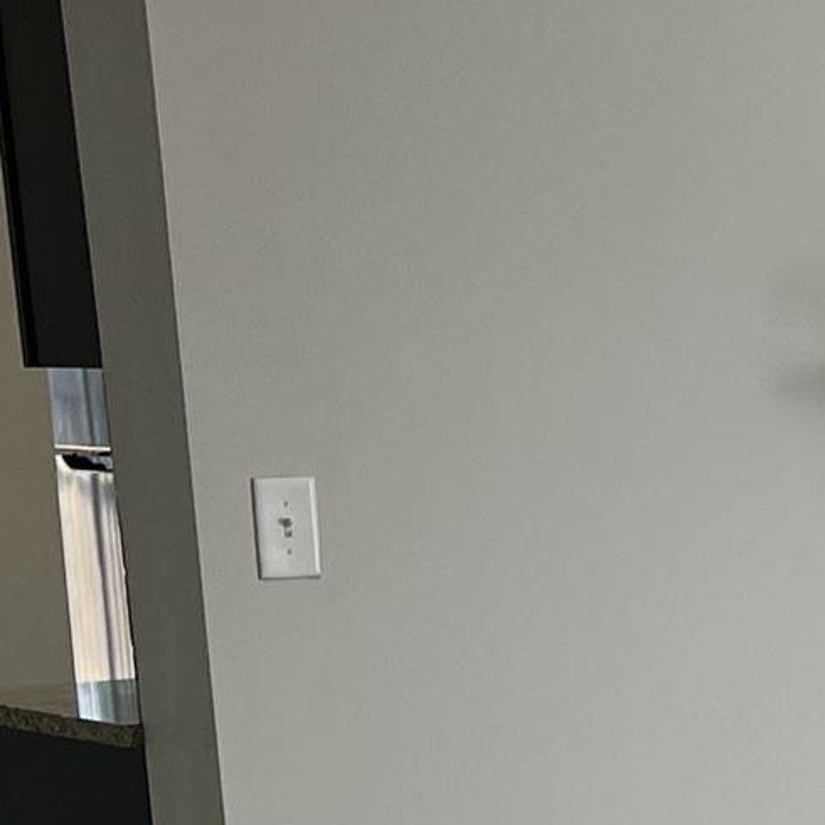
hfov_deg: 11.2
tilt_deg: -12.6
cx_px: 1517
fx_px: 3883
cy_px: 1115
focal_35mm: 144
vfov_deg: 11.8
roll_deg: +0.8
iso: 50
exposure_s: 1/170
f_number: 1.6
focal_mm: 5.1
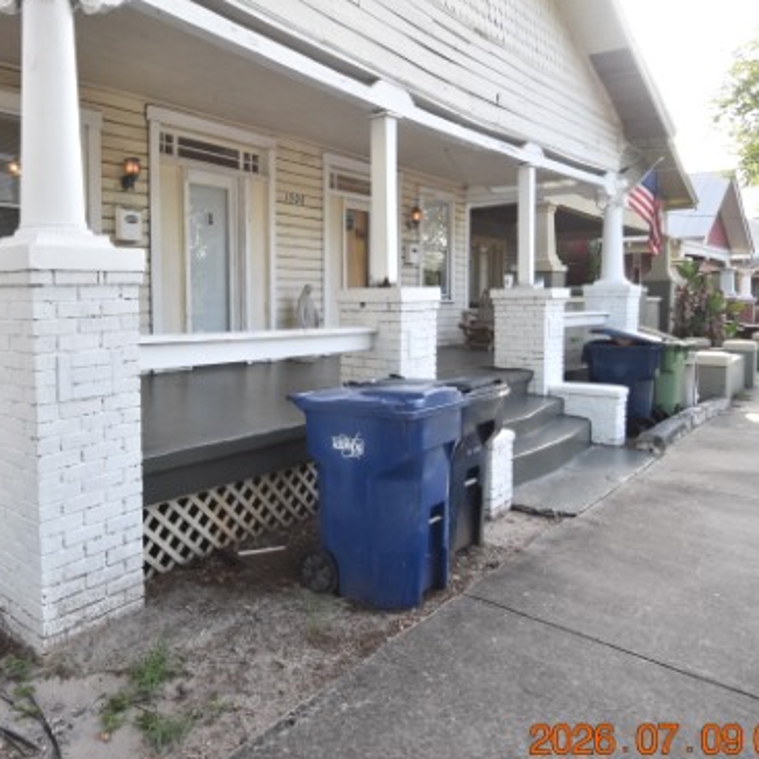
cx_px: 256
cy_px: 318
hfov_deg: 61.5
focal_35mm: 25
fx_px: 620
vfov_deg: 62.6
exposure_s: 1/1000
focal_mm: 10
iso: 800
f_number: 3.5
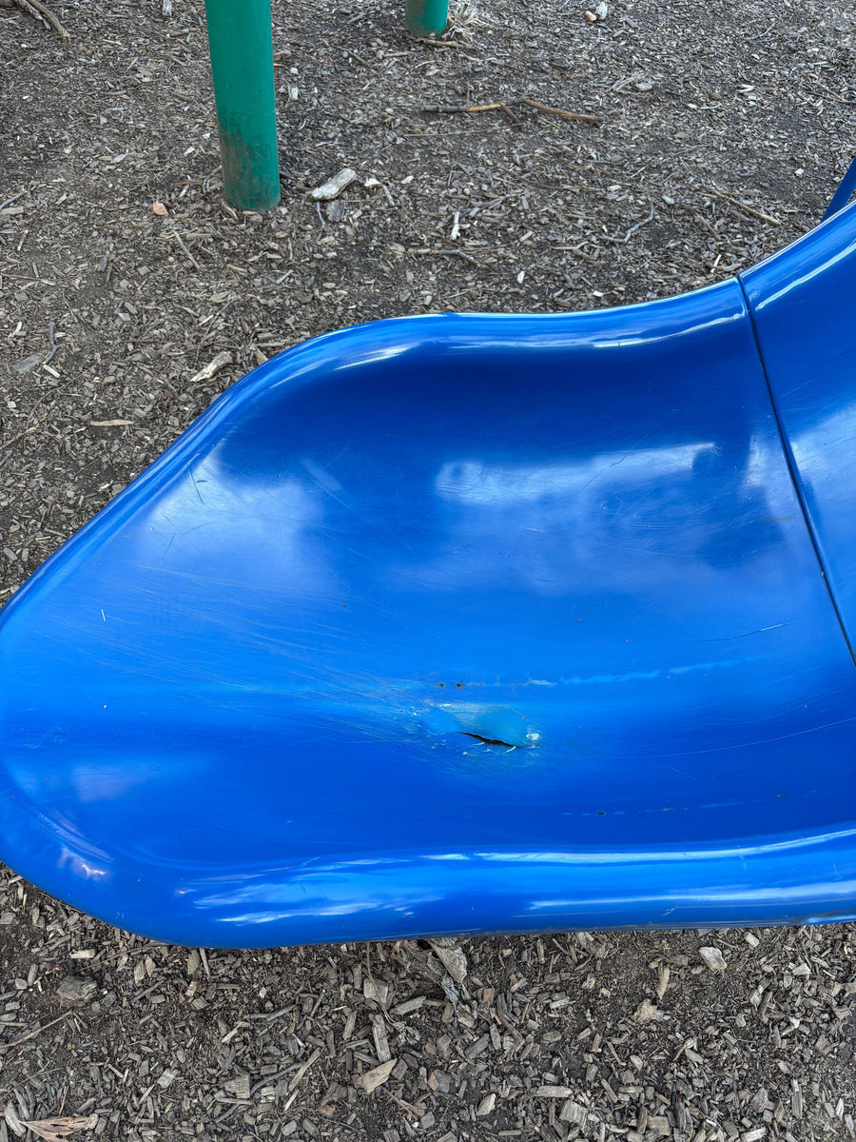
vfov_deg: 67.3
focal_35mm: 26
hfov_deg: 53.1
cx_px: 428
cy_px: 571
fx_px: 857
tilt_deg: -52.1
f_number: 1.6
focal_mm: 5.96
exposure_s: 1/121
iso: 50
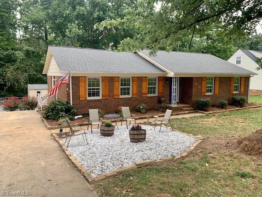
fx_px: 197
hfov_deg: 67.3
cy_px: 98
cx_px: 131
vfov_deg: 53.1
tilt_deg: -6.4
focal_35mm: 26
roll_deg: -0.5
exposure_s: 1/322
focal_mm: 4.25
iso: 25
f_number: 1.8
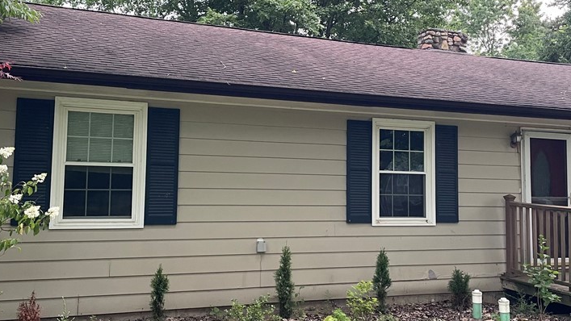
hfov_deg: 49.4
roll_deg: -0.4
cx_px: 287
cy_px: 140
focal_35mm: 41
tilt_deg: +5.0
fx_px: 621
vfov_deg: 29.0
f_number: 1.6
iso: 200
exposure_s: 1/60
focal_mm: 4.2
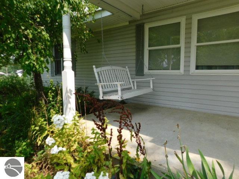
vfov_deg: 58.9
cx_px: 120
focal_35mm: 23
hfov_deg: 73.9
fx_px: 159
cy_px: 90
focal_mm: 4
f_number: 3
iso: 125
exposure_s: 1/800
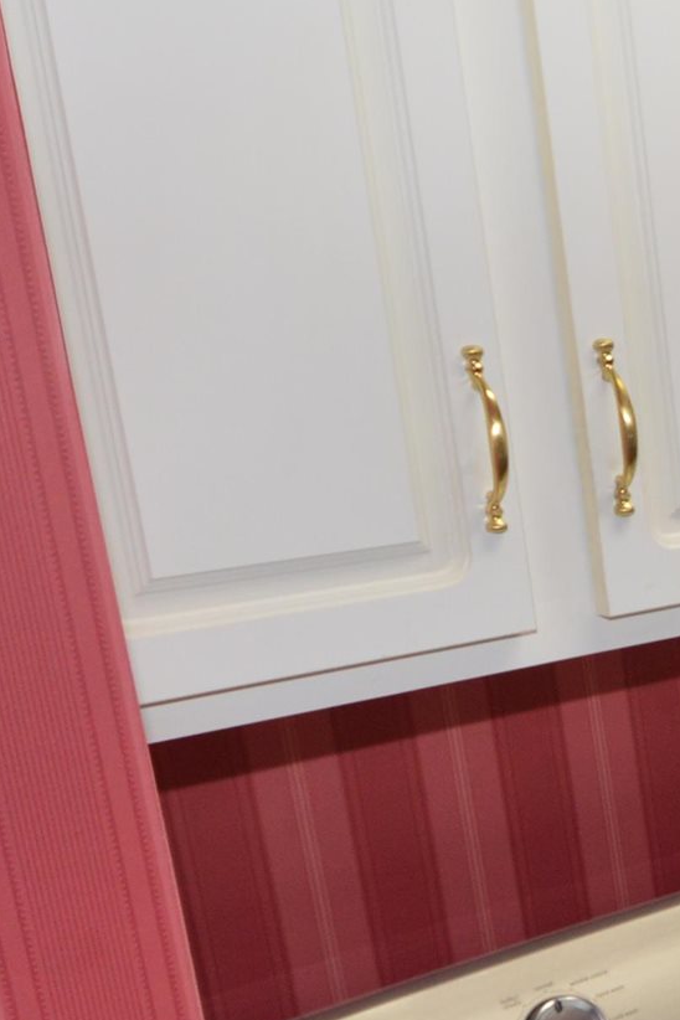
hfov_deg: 19.6
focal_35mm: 56
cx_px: 1128
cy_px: 727
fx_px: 1587
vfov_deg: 35.1
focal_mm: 10
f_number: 5
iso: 400
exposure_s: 1/100
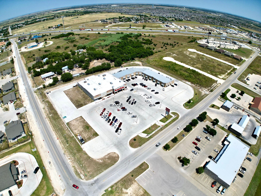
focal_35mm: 24
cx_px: 130
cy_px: 98
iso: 120
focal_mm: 6.72
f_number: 1.7
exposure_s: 1/4000
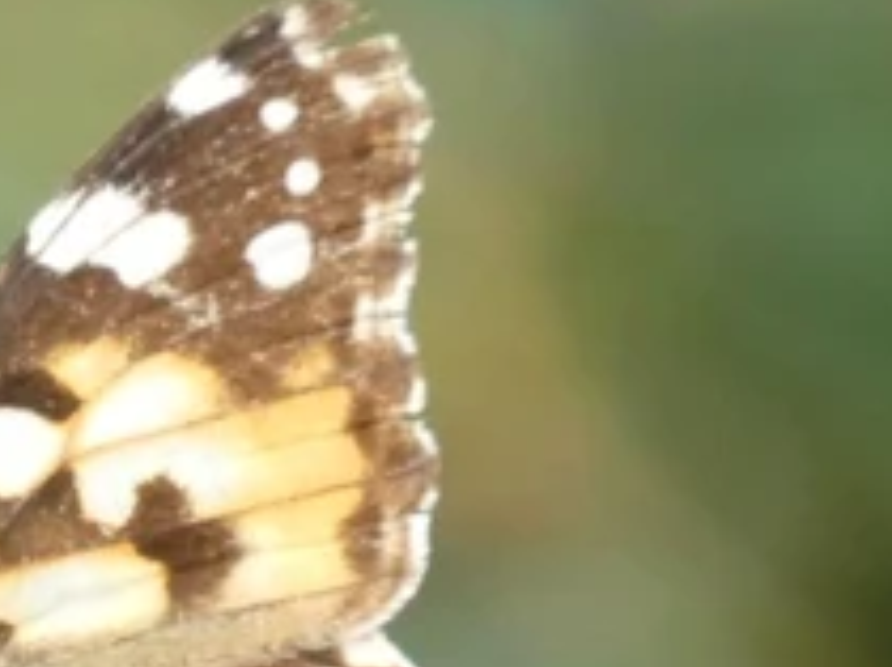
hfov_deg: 1.4
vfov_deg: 1.0
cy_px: 777
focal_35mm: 1432
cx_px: -153
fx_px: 36858
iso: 320
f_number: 6.3
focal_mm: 84
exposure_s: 1/100
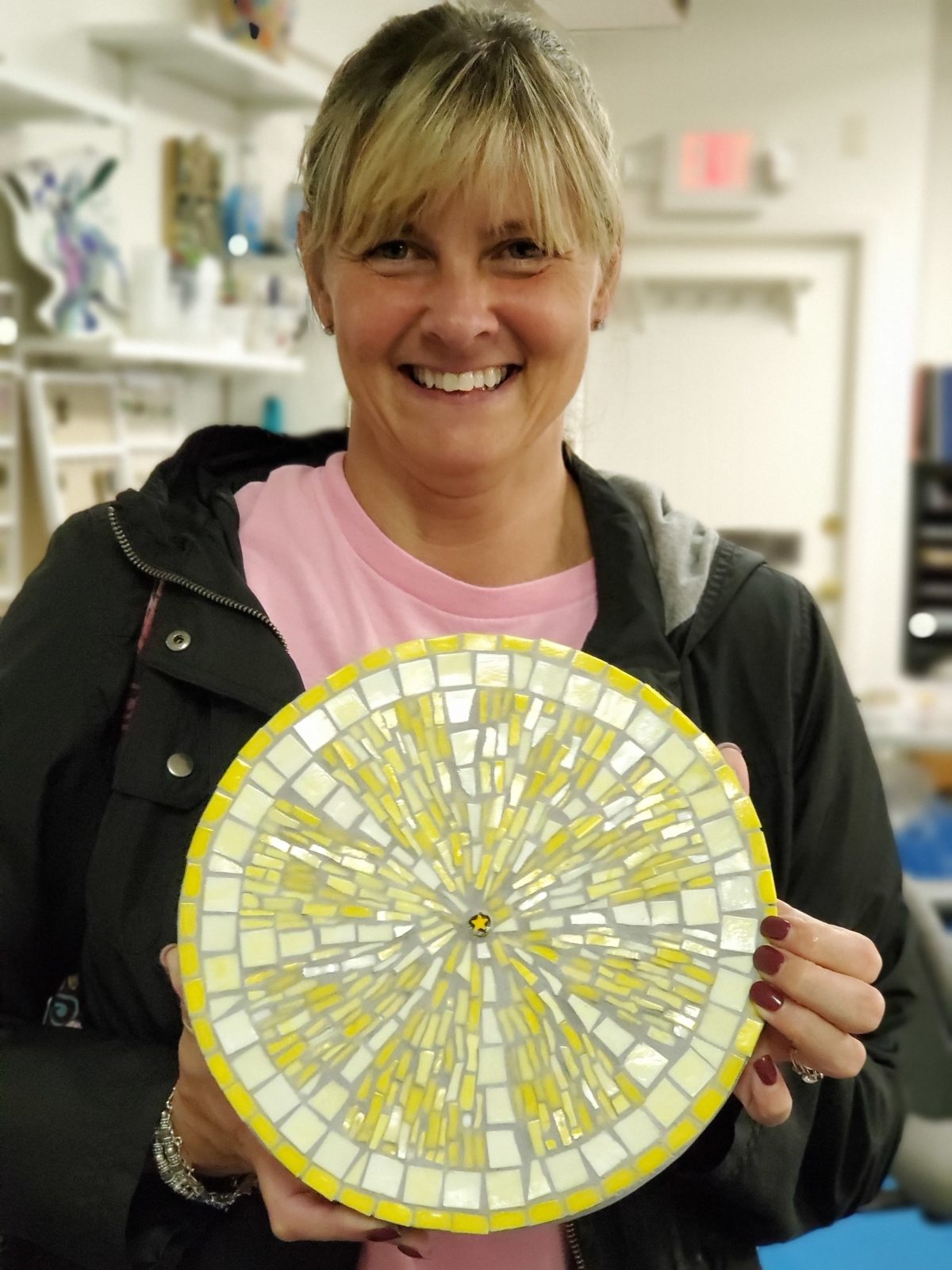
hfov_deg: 28.0
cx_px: 476
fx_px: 1907
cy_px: 635
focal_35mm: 52
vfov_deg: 36.8
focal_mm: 6
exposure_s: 1/39
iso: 1250
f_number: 2.4
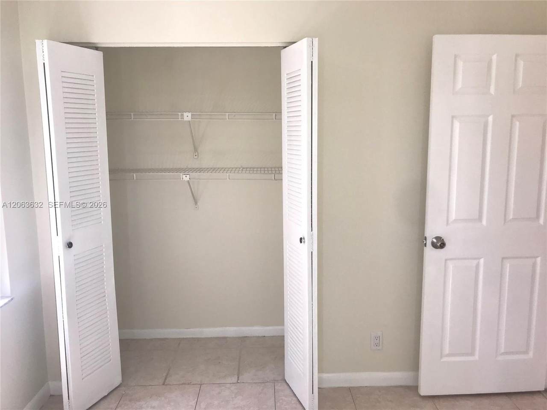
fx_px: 442
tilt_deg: -9.1
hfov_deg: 63.4
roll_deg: +0.5
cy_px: 205
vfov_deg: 49.7
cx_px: 274
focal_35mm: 28
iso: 20
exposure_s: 1/42
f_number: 1.8
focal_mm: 3.99
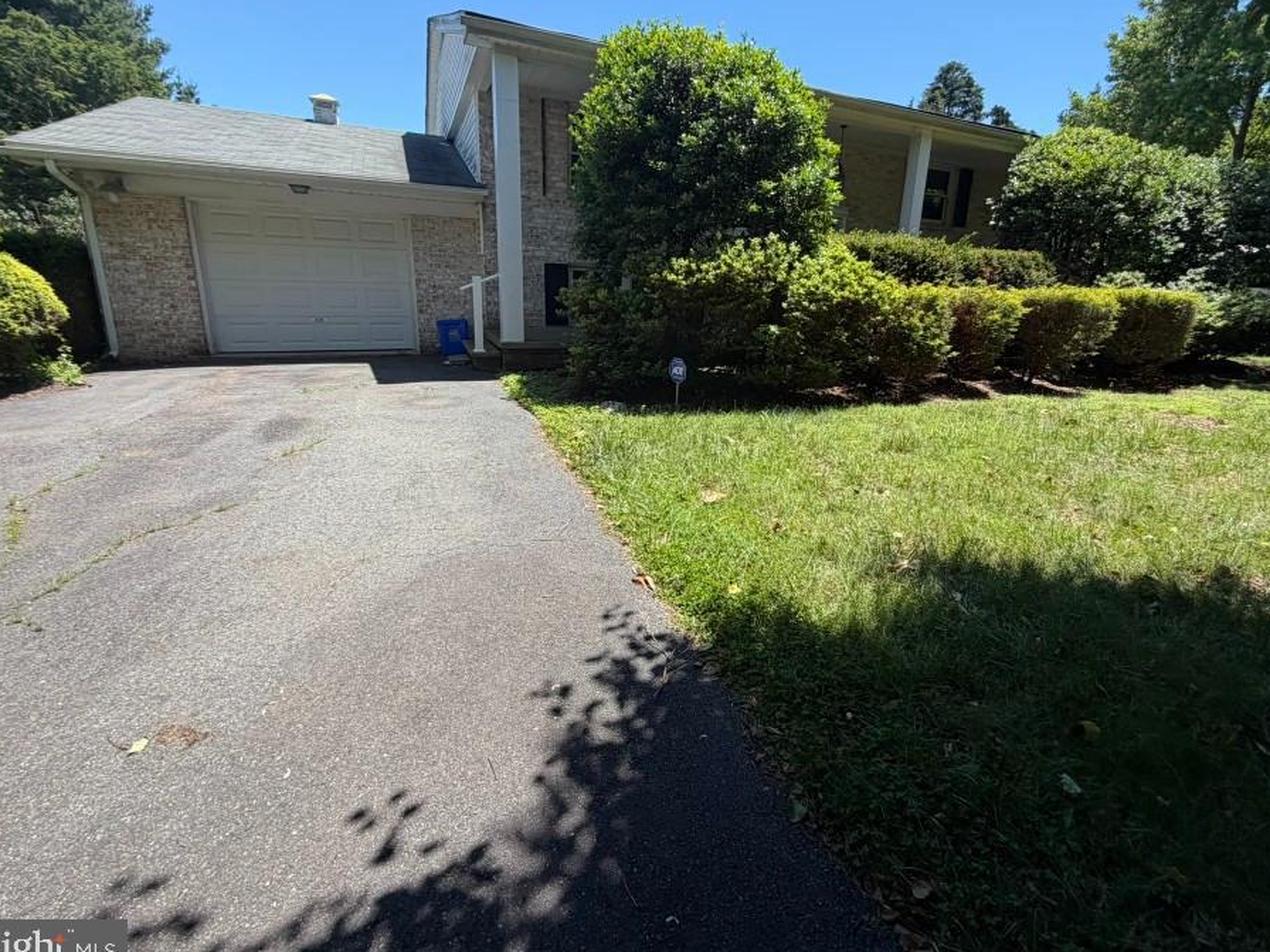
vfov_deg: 77.9
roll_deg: -3.6
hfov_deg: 94.4
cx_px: 676
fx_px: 587
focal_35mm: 16
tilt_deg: -15.4
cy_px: 434
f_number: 2.2
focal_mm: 2.22
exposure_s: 1/644
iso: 40
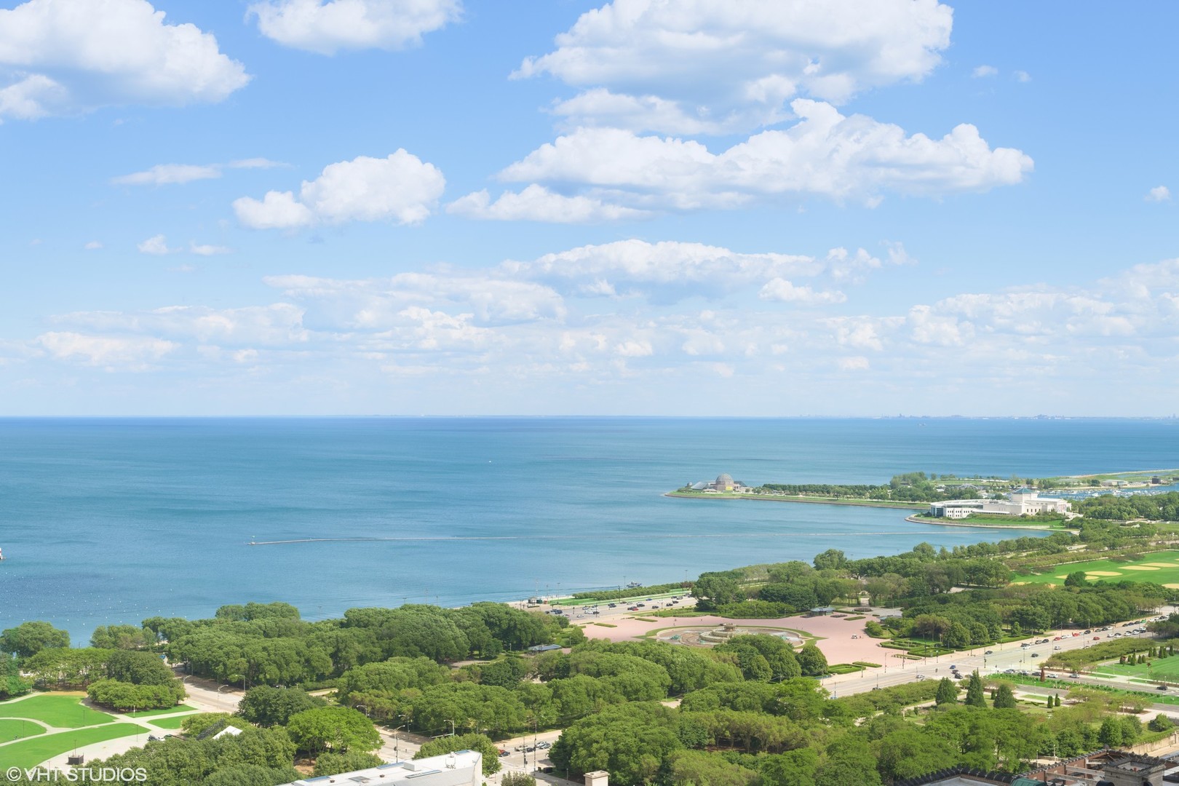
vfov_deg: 29.9
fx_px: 1474
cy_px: 393
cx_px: 590
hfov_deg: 43.6
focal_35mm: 45
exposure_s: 1/400
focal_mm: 45
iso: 200
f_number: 8
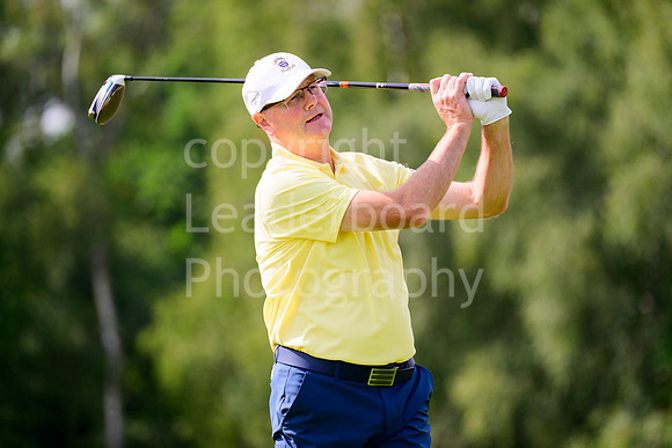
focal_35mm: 400
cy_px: 224
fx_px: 7468
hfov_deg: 5.2
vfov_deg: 3.4
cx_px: 336
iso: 640
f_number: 5.6
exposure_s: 1/2000
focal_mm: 400
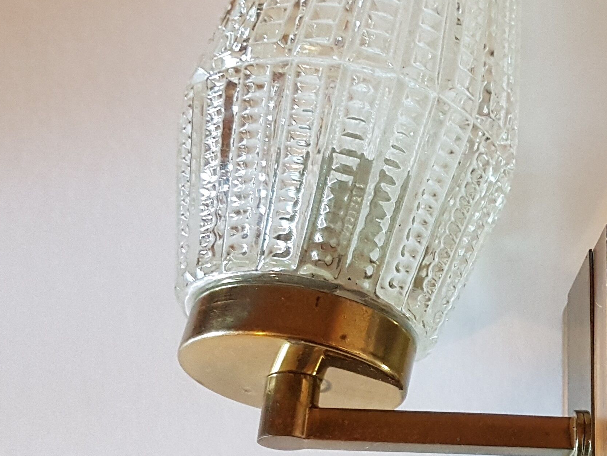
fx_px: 1035
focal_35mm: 59
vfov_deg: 24.8
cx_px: 655
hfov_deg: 29.7
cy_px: 240
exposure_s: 1/25
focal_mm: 4.2
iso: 200
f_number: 1.7
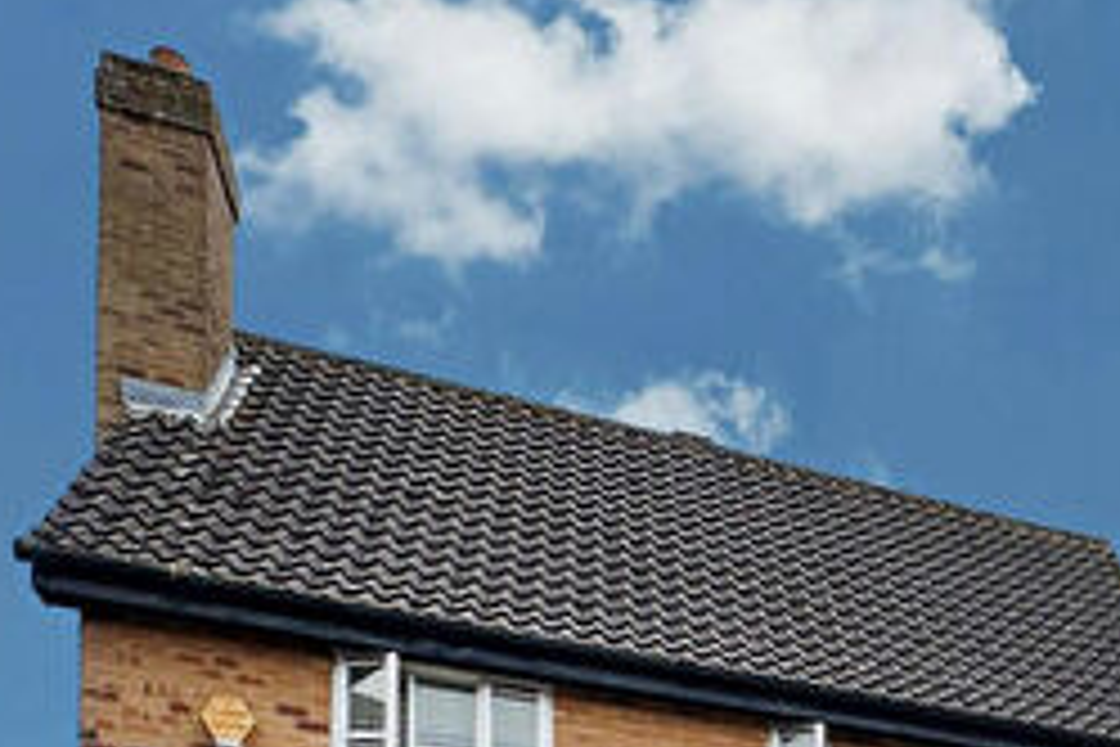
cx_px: 1219
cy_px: 1136
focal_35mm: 41
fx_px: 1275
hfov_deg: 39.3
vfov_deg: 24.7
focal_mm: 2.22
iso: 50
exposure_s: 1/2132
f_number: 2.2
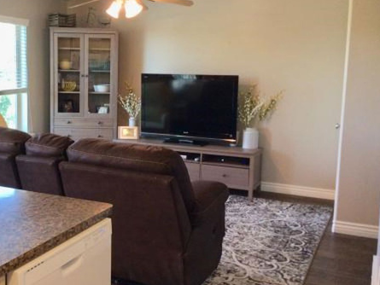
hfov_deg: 40.6
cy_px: 123
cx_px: 122
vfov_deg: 31.5
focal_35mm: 46
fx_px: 505
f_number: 2.4
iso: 40
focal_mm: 3.3
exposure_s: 1/24
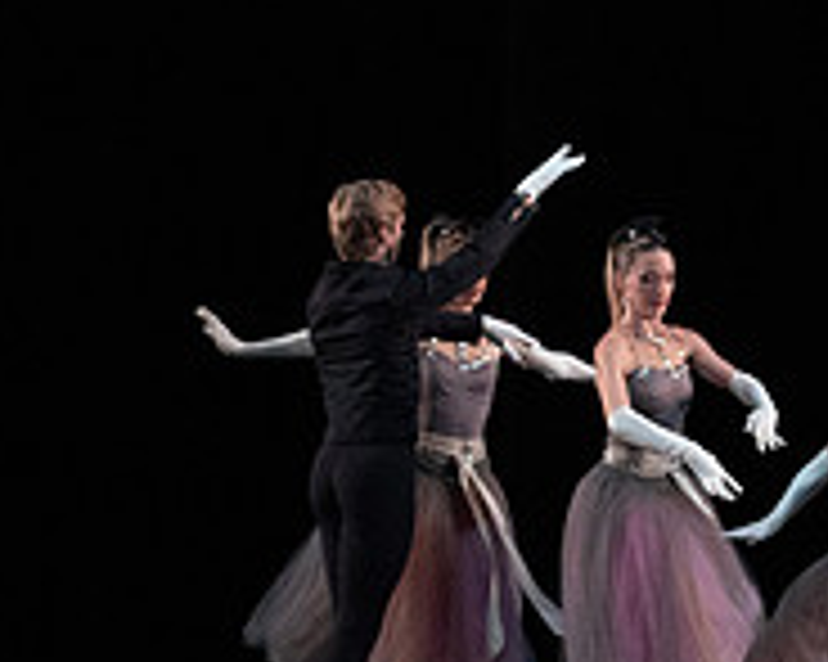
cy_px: 196
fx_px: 8181
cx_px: 626
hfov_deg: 5.8
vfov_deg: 4.6
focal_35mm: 334
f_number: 5.6
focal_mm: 113
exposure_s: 1/400
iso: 16000
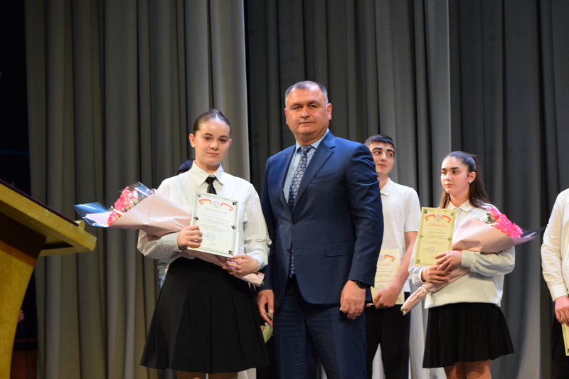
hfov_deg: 24.6
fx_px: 1304
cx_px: 284
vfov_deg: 16.5
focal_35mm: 82
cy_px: 190
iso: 1250
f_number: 5.6
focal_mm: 55
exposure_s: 1/60
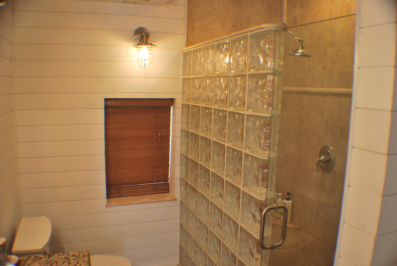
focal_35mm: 36
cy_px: 133
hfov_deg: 53.1
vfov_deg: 37.0
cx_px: 198
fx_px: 397
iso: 200
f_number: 4.2
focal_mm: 24
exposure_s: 1/40
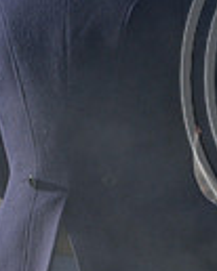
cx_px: 375
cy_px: 48
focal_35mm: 674
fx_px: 5417
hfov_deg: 2.3
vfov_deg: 2.9
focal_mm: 160
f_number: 7.1
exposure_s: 1/1250
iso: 1000
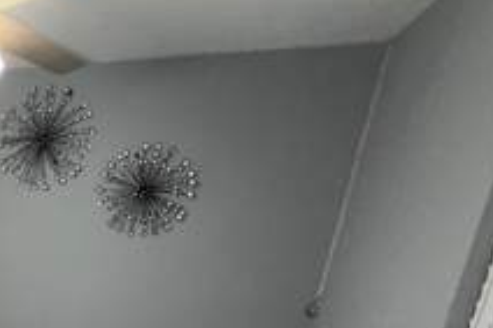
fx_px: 452
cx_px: -58
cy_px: 319
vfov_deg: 36.4
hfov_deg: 43.3
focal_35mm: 33
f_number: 2.2
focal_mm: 2.22
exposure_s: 1/120
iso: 125
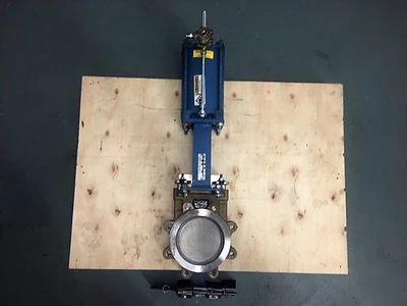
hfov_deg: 61.7
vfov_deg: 48.2
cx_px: 204
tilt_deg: -83.1
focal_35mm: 29
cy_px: 153
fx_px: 341
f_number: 2.2
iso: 50
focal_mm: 4.15
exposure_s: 1/30
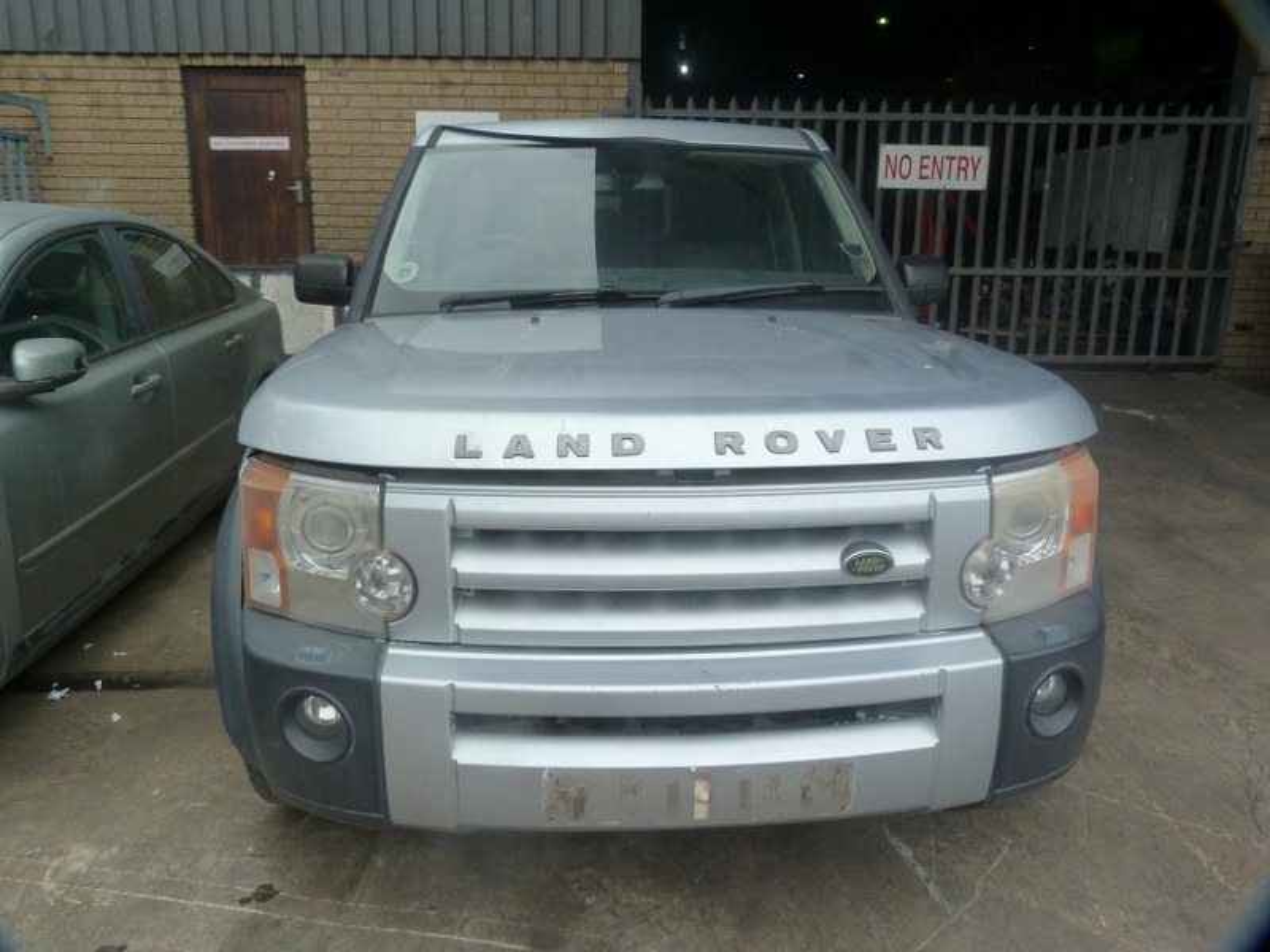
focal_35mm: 25
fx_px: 917
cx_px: 635
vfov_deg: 54.9
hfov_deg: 69.4
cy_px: 476
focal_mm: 4.5
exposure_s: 1/200
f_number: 4
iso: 125
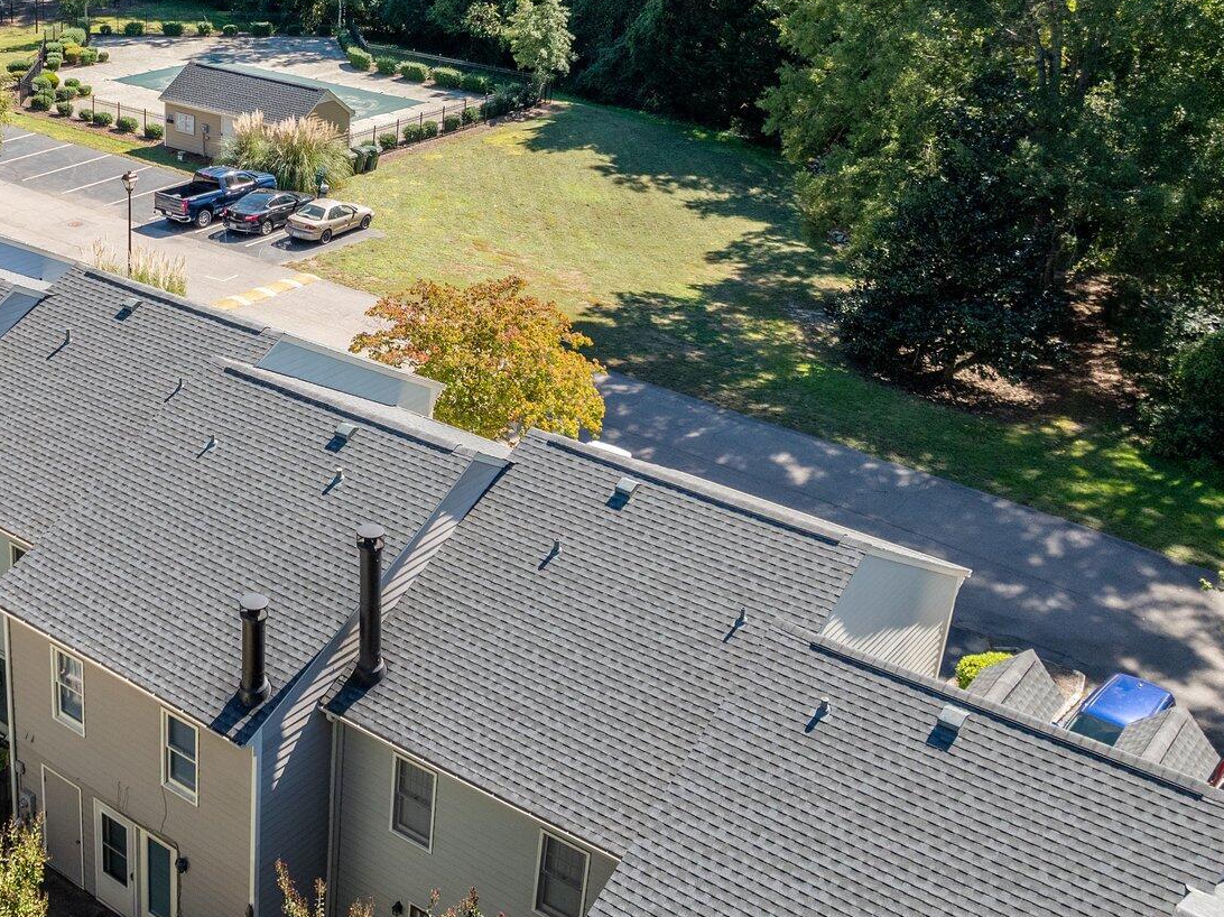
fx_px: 1590
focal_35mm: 45
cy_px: 345
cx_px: 228
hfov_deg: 40.2
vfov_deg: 32.0
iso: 230
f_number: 2.8
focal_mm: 12.29
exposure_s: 1/1250
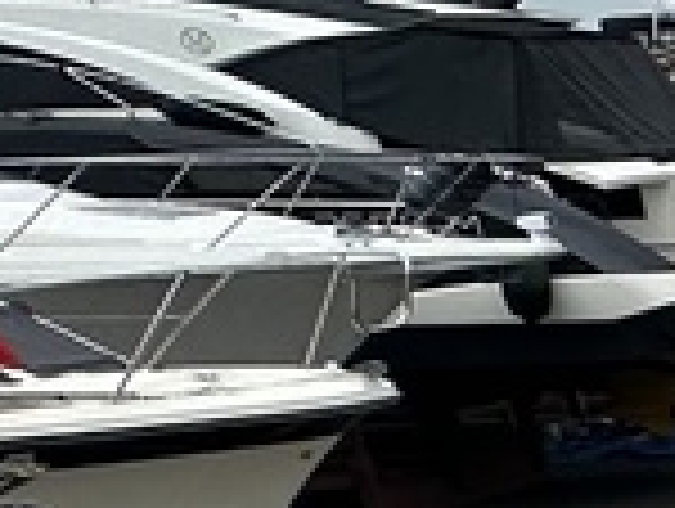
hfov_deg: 8.8
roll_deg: +1.1
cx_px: 2542
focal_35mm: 112
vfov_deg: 12.5
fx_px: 2187
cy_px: 809
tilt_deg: -19.2
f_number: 2.2
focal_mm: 2.22
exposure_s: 1/3125
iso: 50
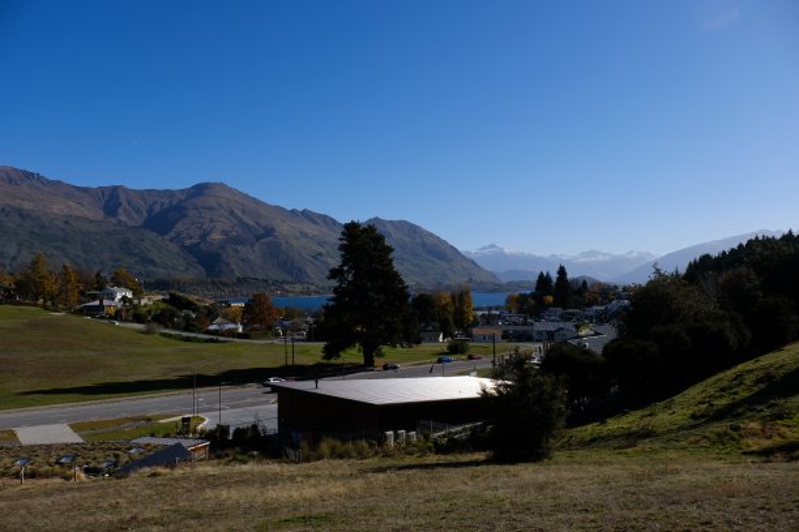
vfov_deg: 47.9
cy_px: 266
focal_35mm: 27
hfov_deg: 67.4
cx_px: 400
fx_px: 599
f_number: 10
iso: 200
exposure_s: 1/420
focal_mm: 18
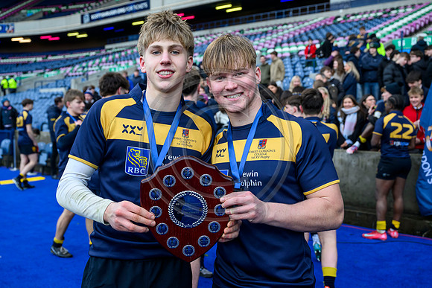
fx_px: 468
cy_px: 144
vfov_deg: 34.2
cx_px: 216
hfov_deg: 49.5
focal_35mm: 39
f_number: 5
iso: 1250
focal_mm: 39
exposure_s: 1/500
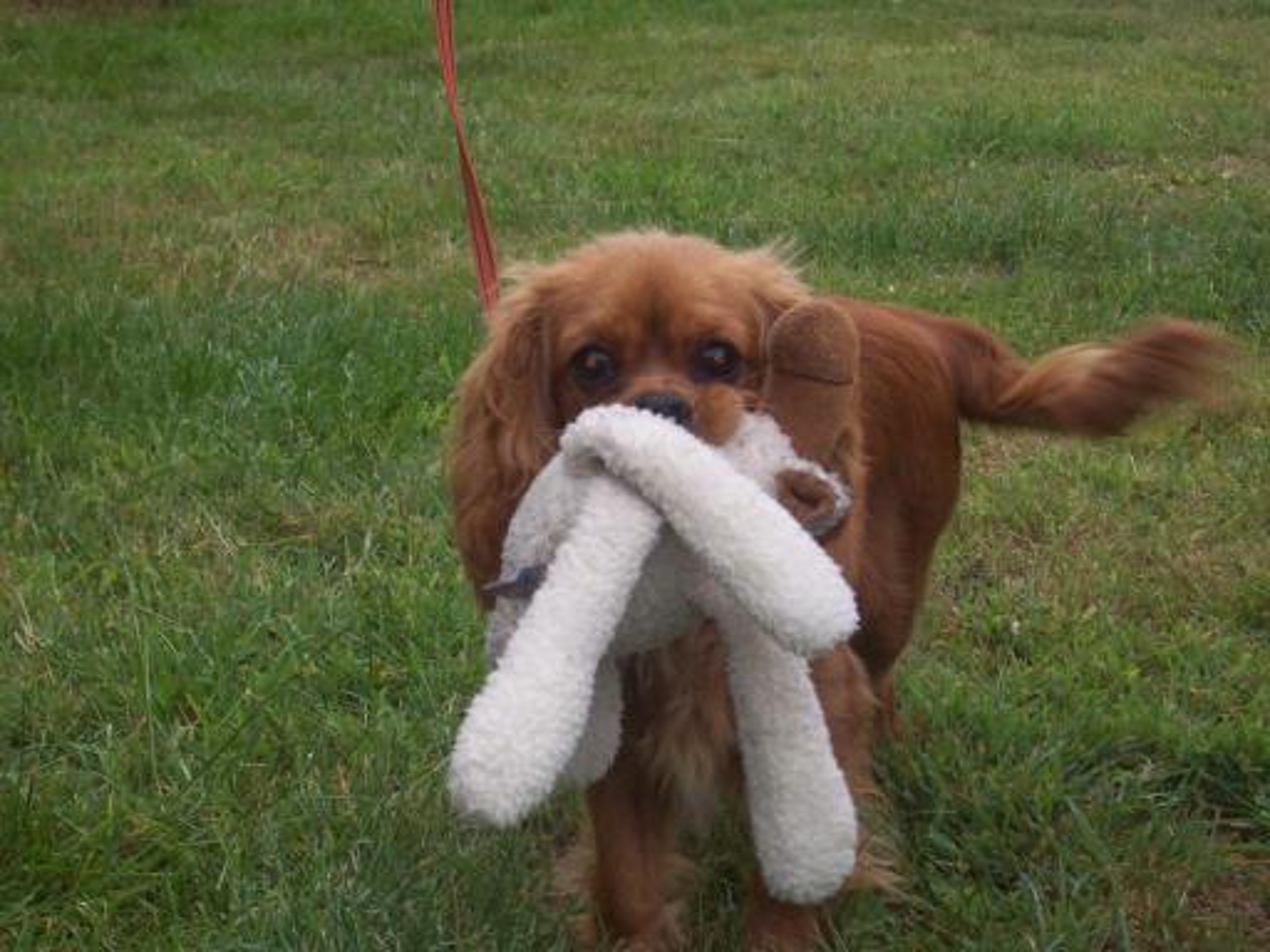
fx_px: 3375
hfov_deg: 21.3
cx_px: 635
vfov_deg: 16.1
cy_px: 476
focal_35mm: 92
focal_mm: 15.3
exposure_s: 1/114
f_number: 4.7
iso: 200
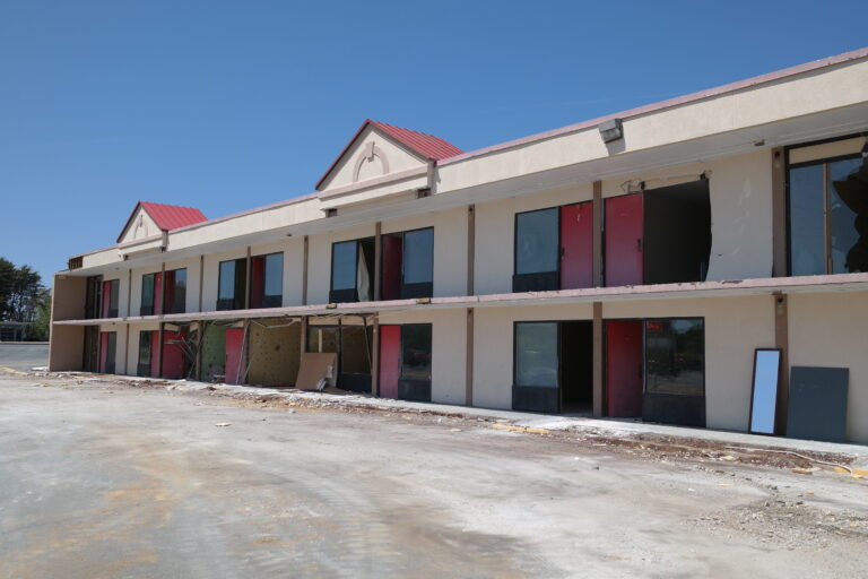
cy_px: 290
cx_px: 434
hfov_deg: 61.9
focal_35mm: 30
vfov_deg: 43.6
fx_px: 723
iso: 100
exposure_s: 1/320
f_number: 7.1
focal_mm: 20
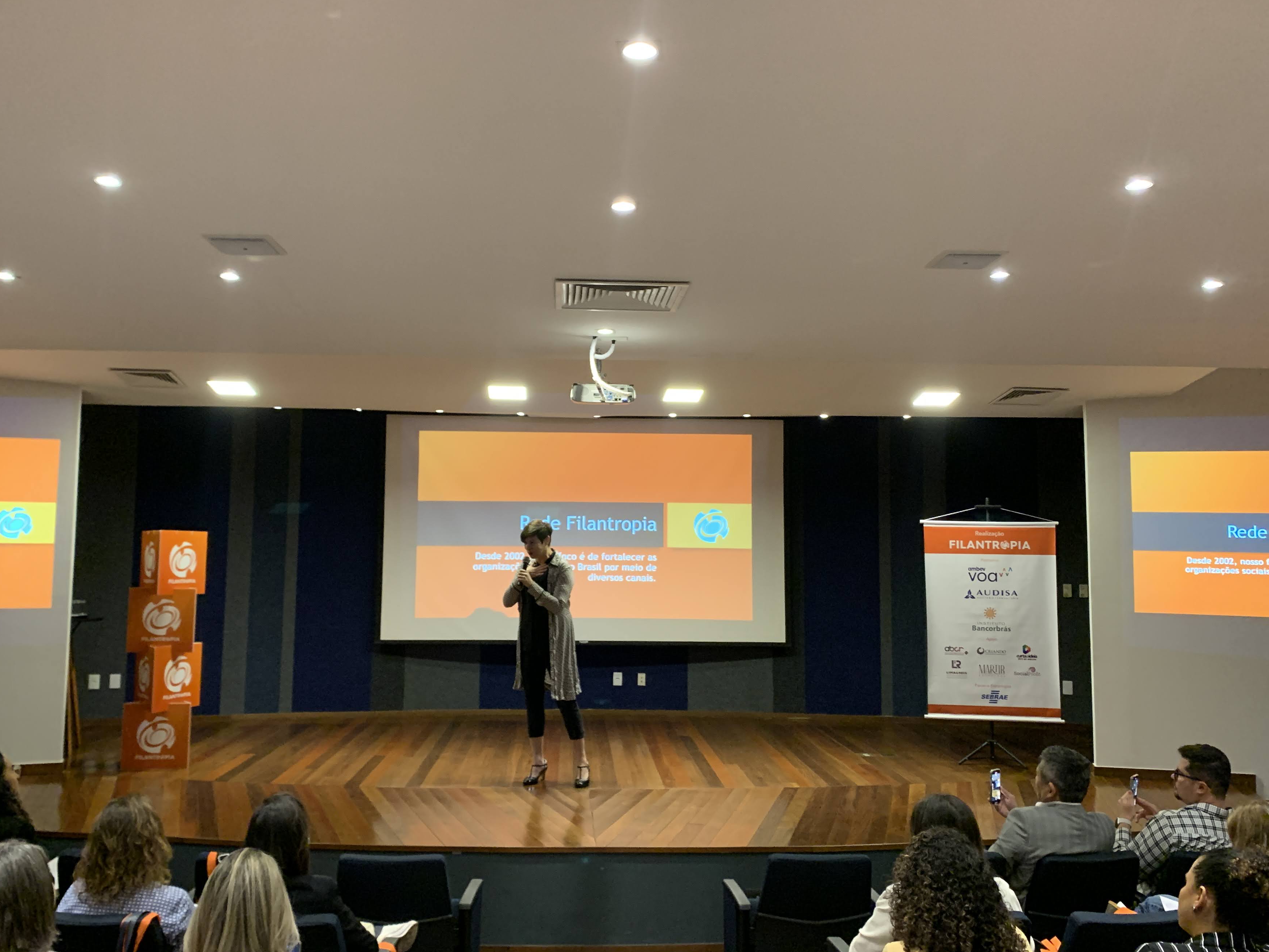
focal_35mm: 30
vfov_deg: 46.8
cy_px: 454
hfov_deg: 60.0
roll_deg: -0.7
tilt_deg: +4.9
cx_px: 624
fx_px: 1100
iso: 400
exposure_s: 1/58
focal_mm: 4.25
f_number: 1.8
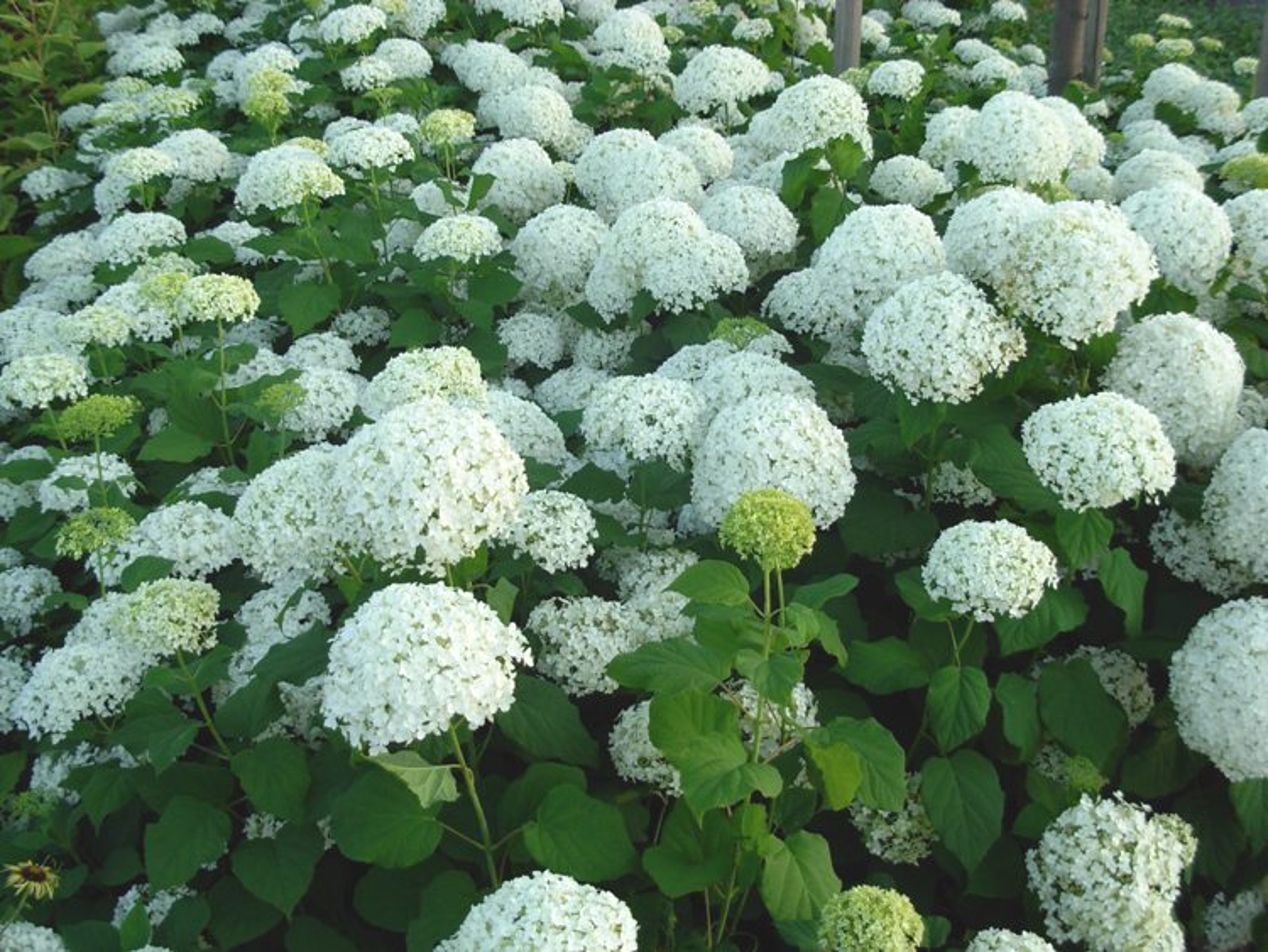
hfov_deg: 36.8
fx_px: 1905
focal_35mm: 52
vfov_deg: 28.0
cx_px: 634
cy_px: 476
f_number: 3.2
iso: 79
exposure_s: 1/128
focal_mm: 8.5
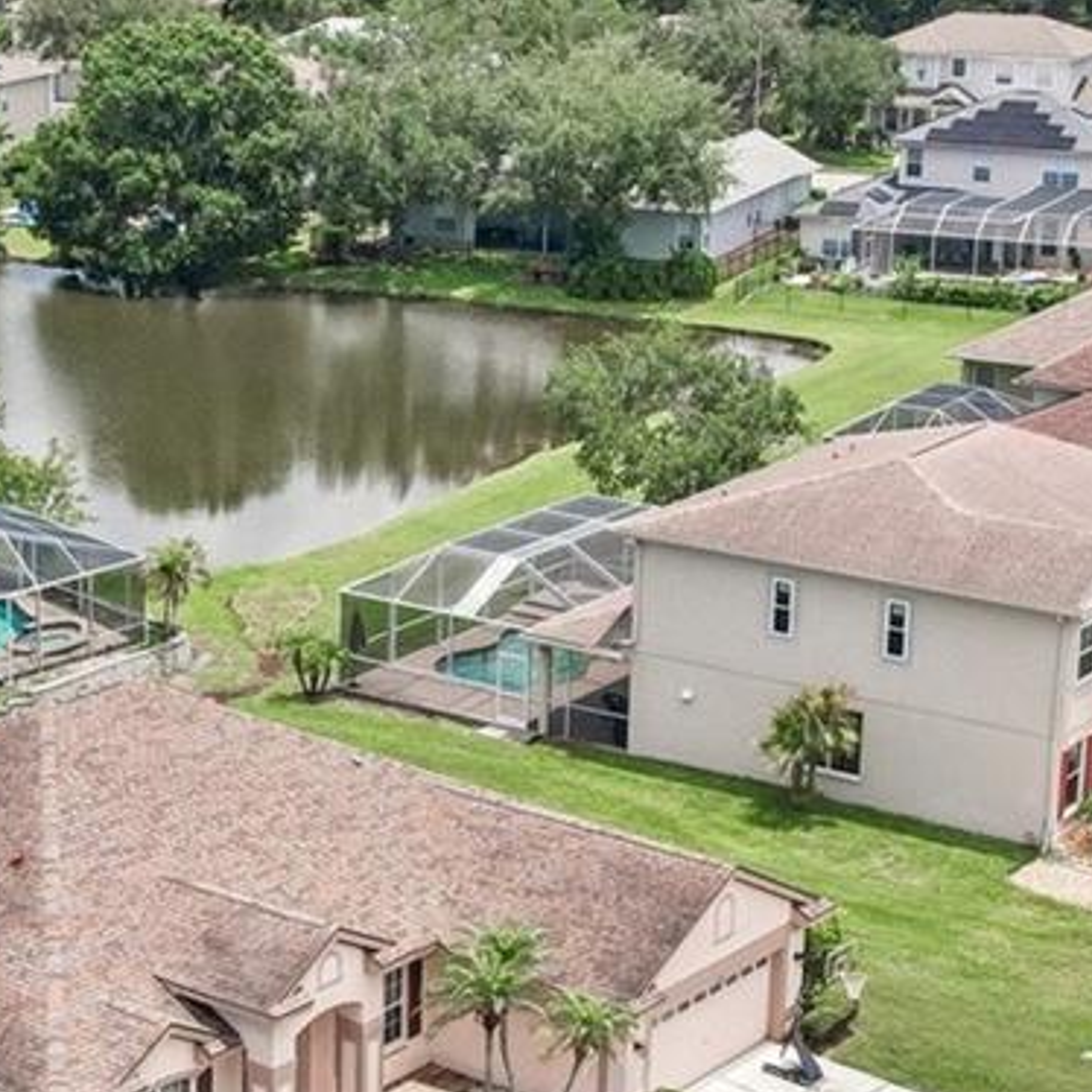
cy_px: 569
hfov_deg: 21.2
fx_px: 2855
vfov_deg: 21.7
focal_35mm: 80
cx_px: 99
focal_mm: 8.4
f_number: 2.8
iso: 400
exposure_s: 1/1600
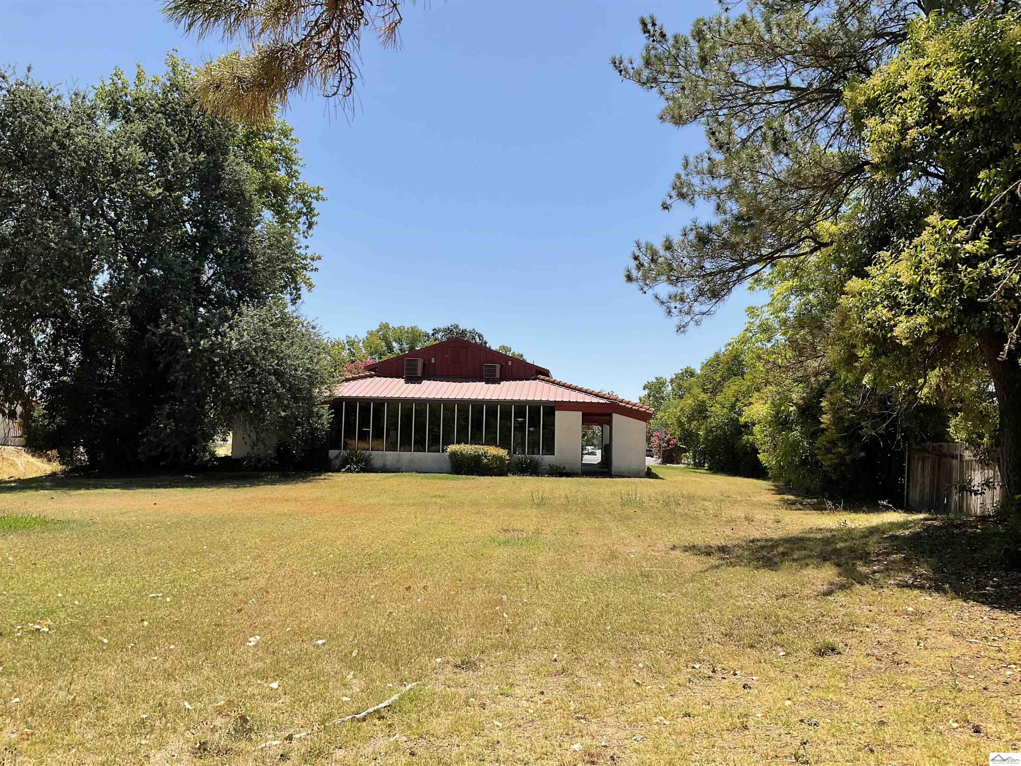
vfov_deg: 48.2
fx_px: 855
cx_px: 510
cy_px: 383
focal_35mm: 29
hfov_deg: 61.7
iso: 16
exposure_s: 1/1730
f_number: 1.8
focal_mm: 3
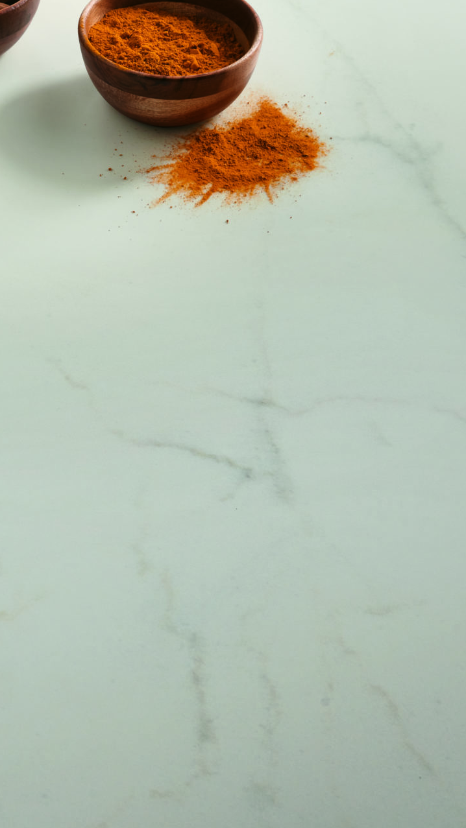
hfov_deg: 8.2
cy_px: 23
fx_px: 3230
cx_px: -81
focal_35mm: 147
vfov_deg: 14.4
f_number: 13
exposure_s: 1/100
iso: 250
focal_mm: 70
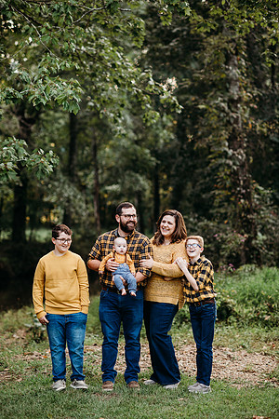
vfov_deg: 23.9
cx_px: 140
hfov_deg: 16.1
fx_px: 988
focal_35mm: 85
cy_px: 210
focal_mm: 85
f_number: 2.2
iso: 125
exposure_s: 1/200
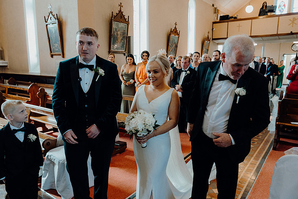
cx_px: 149
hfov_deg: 69.4
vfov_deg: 49.6
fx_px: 215
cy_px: 100
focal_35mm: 26
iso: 2500
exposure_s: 1/200
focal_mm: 26
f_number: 3.5
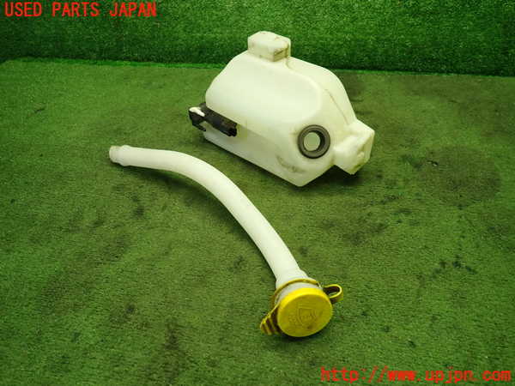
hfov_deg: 69.4
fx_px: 372
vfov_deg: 54.9
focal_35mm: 25
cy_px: 193
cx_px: 258
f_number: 2
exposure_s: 1/50
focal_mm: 4.5
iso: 200
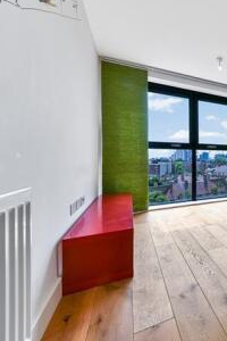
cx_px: 252
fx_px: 180
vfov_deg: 86.9
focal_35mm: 19
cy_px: 166
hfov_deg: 46.6
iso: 400
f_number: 16
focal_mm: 12
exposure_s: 1/80
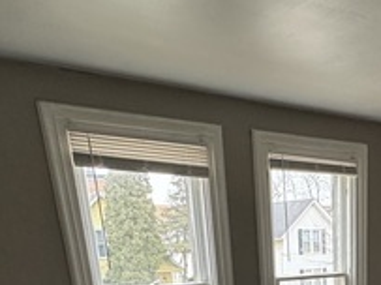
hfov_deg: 38.0
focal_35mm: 46
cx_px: 354
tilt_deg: -17.9
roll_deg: +1.0
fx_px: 506
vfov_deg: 25.4
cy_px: 403
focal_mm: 2.22
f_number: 2.2
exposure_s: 1/99
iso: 320
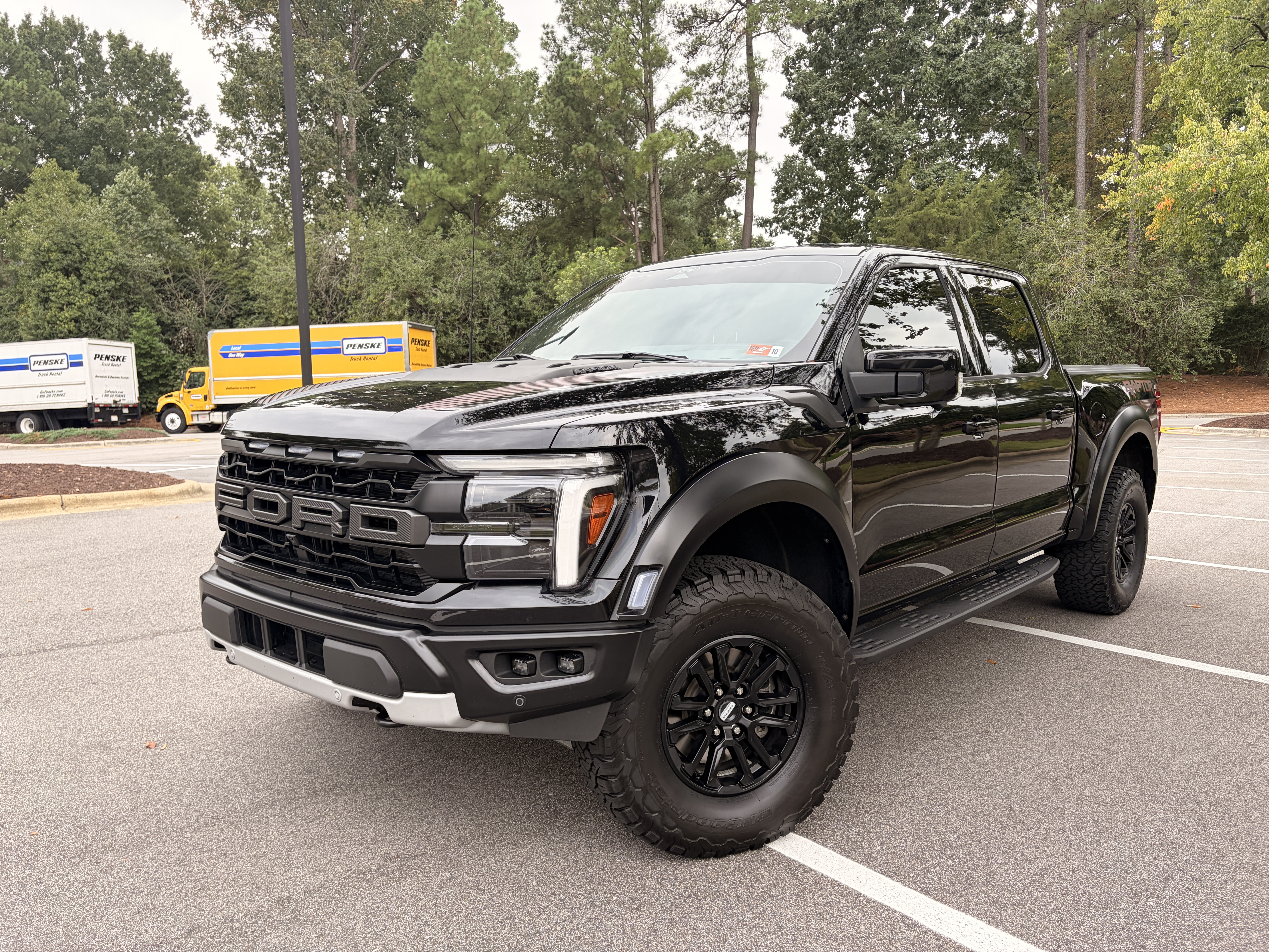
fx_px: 953
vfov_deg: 53.1
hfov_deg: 67.3
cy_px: 476
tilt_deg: -6.0
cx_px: 634
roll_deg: +1.0
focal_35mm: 26
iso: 40
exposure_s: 1/141
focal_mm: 5.96
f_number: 1.6
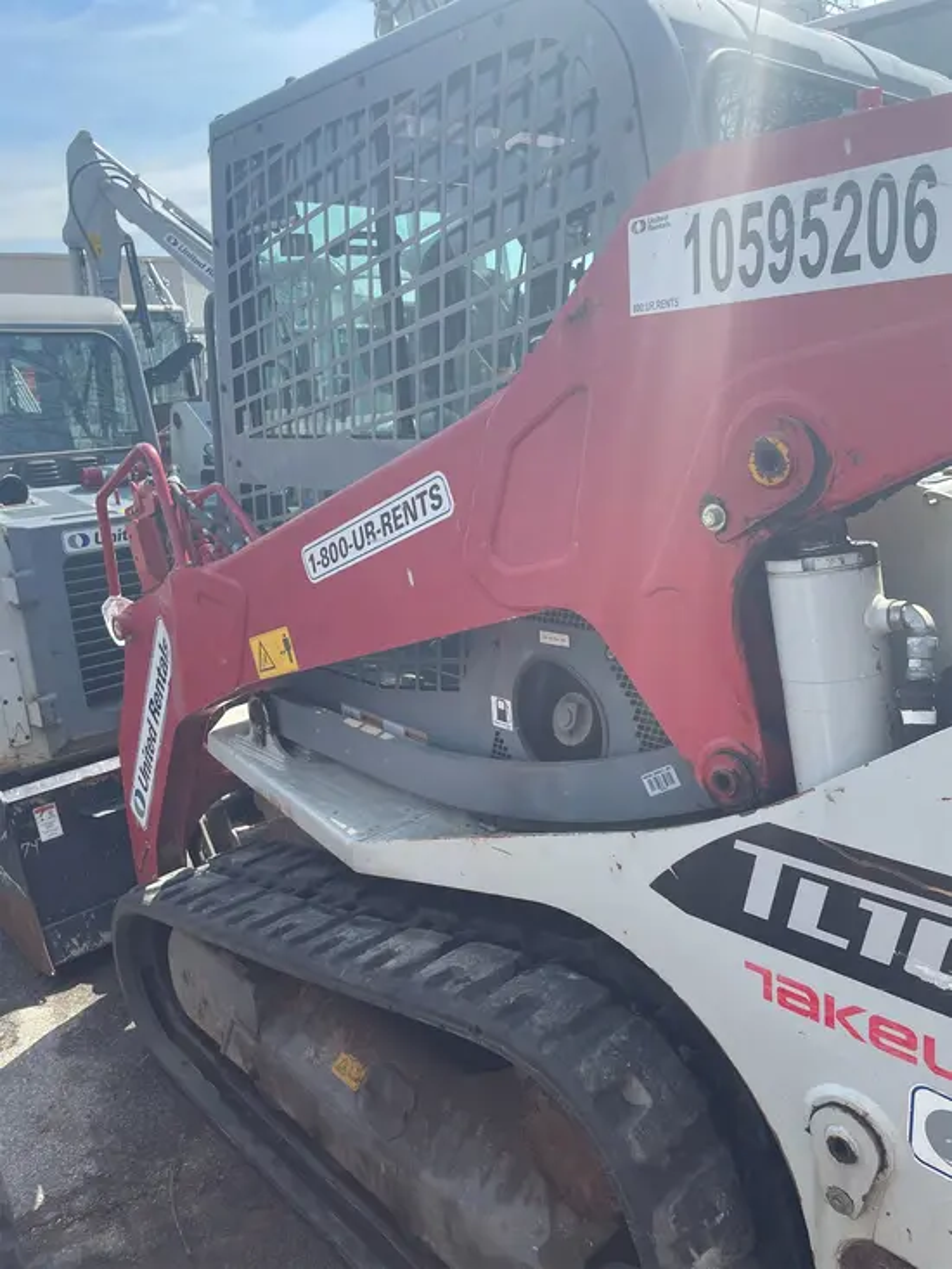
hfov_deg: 53.1
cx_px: 476
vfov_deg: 67.3
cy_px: 634
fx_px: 953
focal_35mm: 26
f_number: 1.6
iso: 50
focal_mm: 4.2
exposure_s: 1/2304
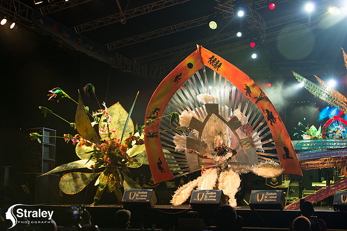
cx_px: 174
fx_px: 674
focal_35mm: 70
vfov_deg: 19.4
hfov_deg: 28.9
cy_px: 116
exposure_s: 1/320
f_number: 5.6
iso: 2000
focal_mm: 70
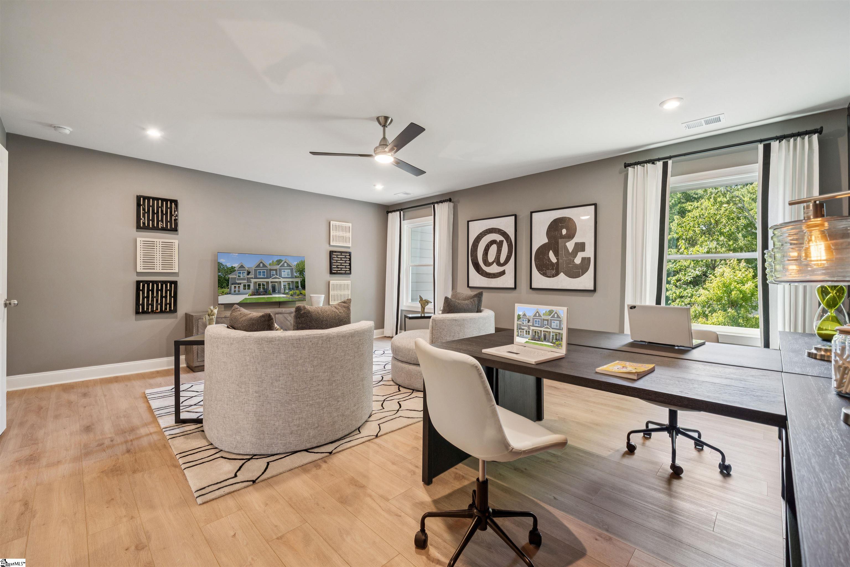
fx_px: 331
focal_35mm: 14
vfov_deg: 81.2
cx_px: 425
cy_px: 284
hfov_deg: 104.3
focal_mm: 14
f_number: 7.1
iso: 160
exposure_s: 1/10
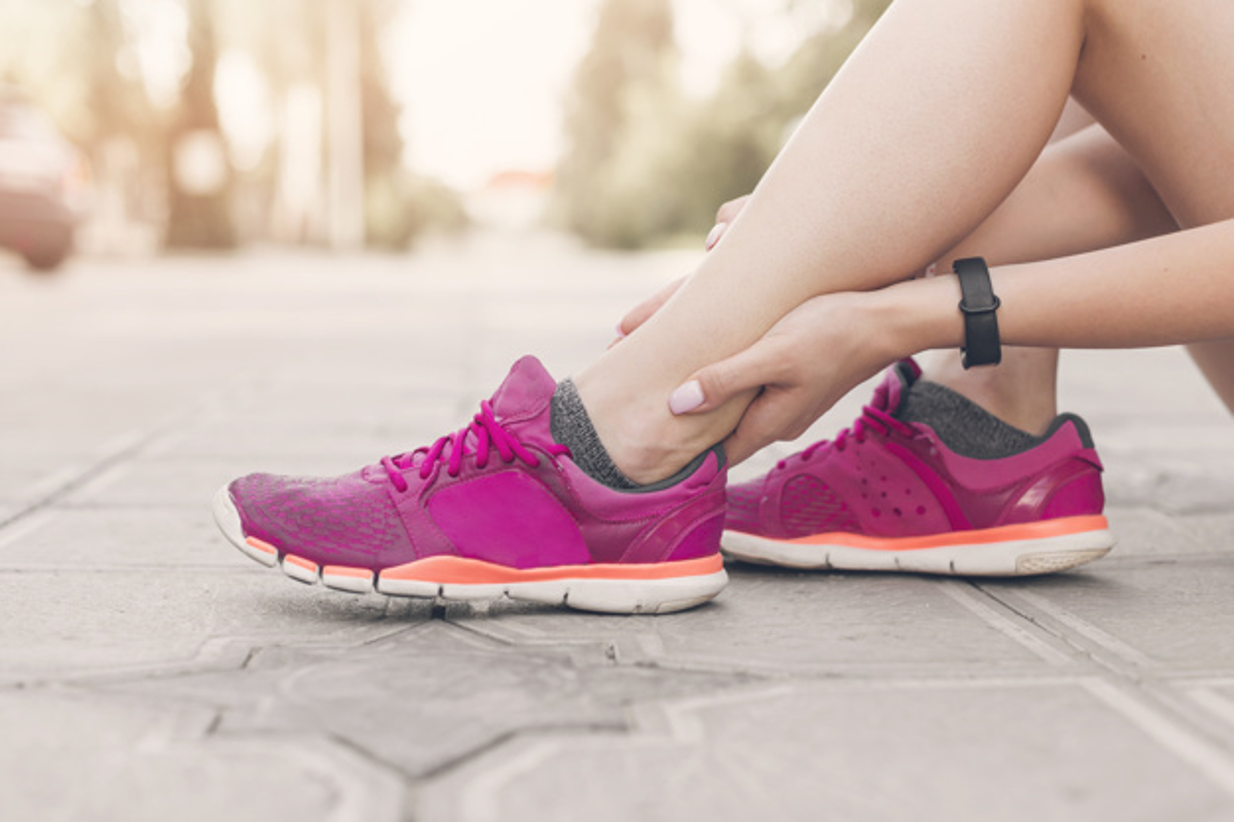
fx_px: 1713
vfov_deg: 27.0
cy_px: 411
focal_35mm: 50
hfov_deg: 39.6
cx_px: 617
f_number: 2.8
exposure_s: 1/125
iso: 320
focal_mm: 50
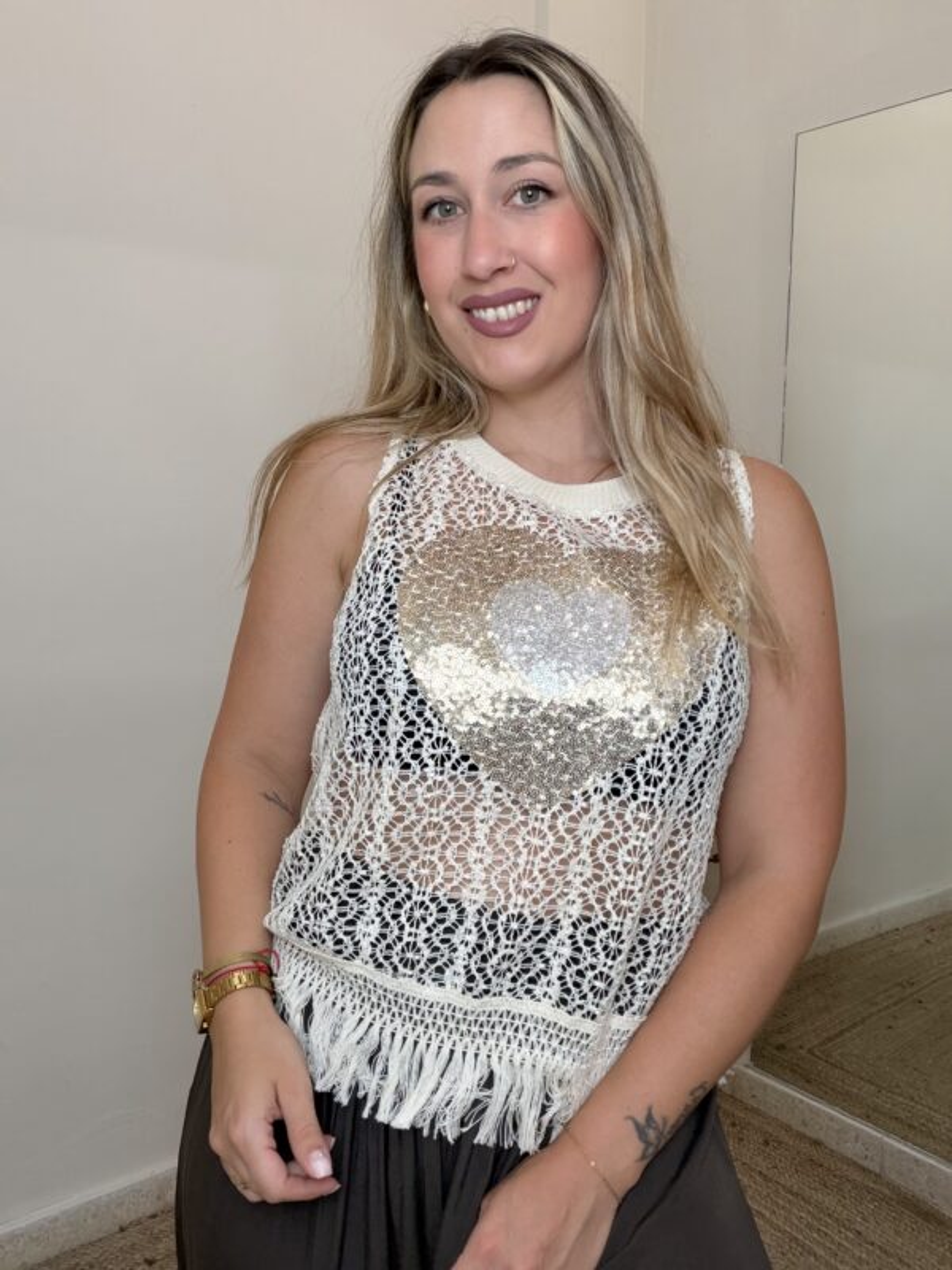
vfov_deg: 60.0
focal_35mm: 30
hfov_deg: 46.8
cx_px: 476
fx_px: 1100
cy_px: 635
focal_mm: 2.71
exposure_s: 1/60
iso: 80
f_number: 1.9
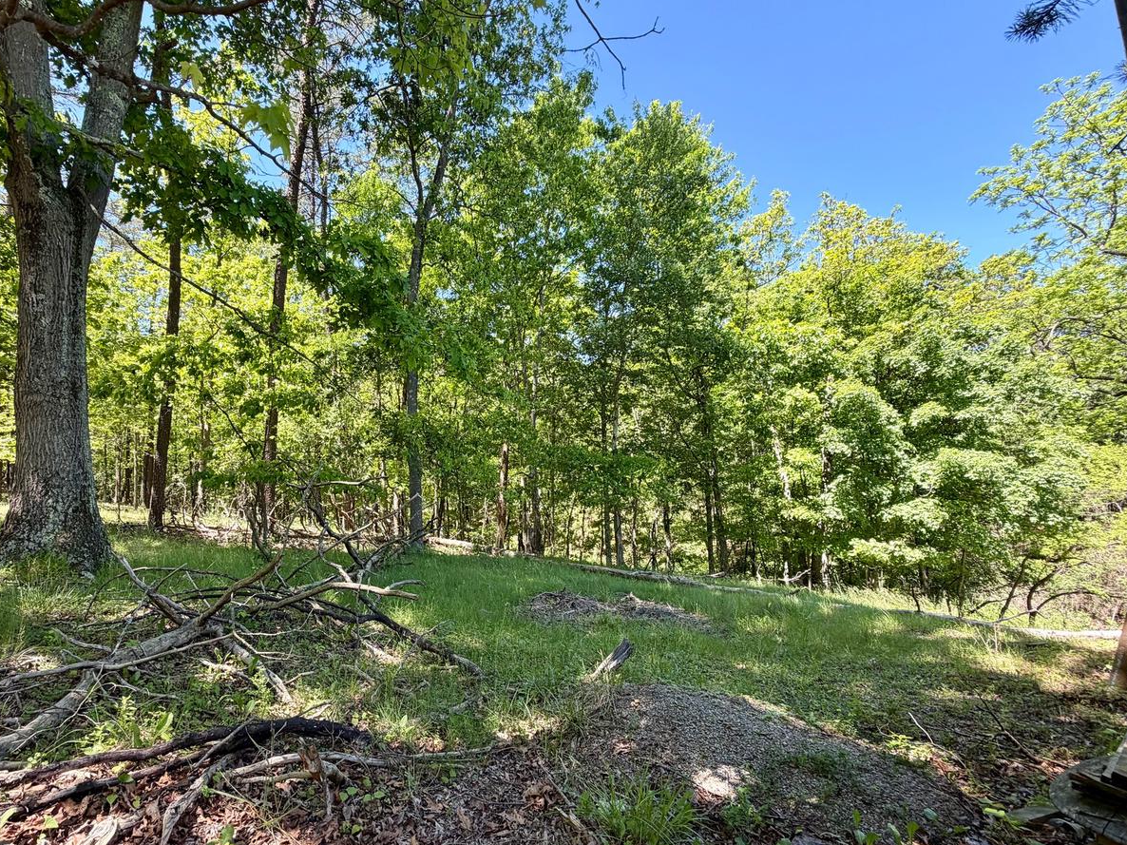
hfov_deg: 90.3
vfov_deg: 74.5
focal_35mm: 17
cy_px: 468
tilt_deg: +2.9
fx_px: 553
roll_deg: +1.8
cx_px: 472
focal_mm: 2.22
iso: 40
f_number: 2.2
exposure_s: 1/182
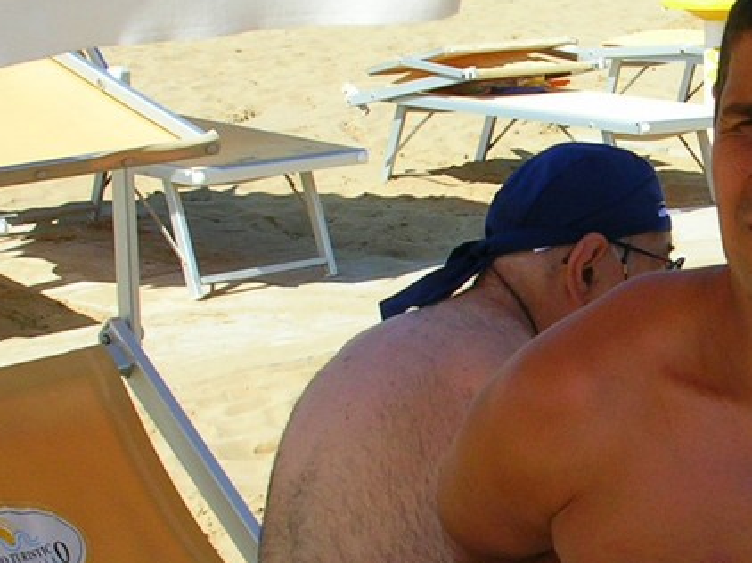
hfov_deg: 16.1
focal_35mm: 119
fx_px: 2584
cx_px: 827
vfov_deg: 12.4
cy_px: 419
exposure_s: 1/217
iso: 50
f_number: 6.2
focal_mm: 7.5
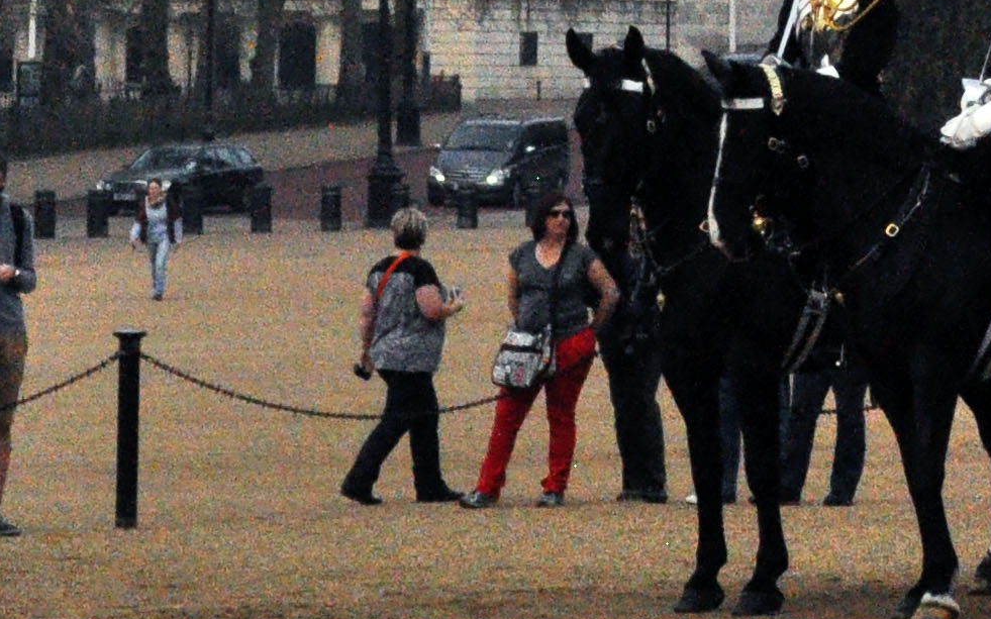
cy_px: -404
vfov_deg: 4.9
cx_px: 1987
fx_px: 7211
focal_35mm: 267
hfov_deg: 7.5
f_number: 14
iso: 3200
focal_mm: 40
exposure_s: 1/4000
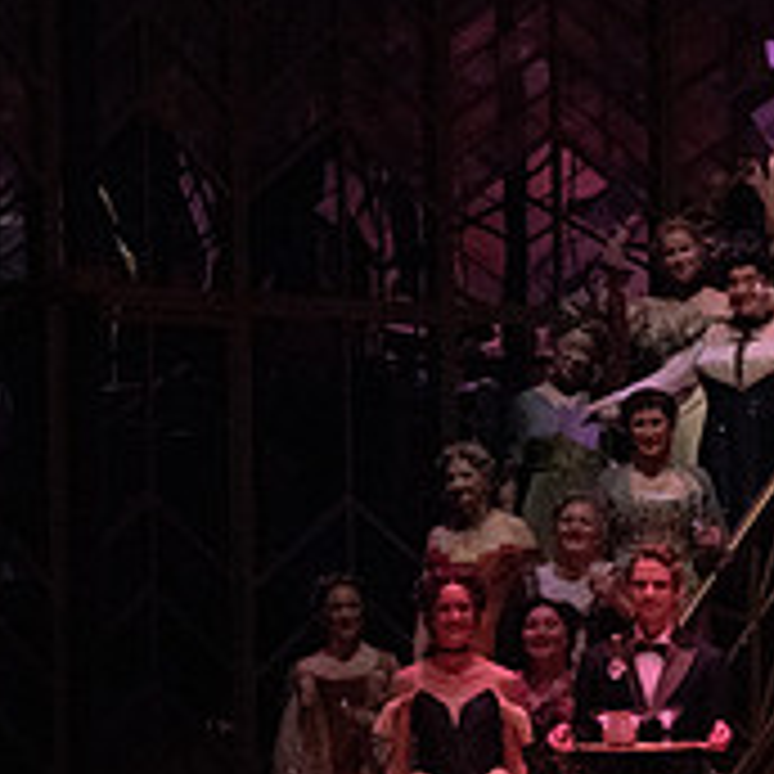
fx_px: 7817
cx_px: 1251
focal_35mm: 309
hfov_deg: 5.6
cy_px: 569
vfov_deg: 5.7
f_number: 14
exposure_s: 1/400
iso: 12800
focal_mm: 108
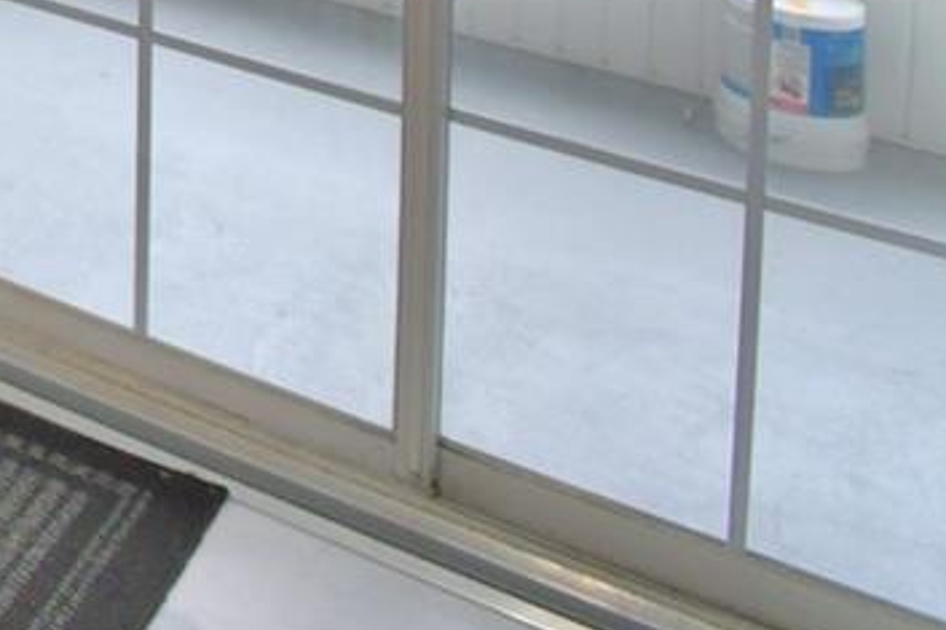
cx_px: -780
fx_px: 1786
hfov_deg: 20.4
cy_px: -756
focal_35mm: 68
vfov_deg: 14.9
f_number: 4.5
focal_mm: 10
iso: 400
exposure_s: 1/125
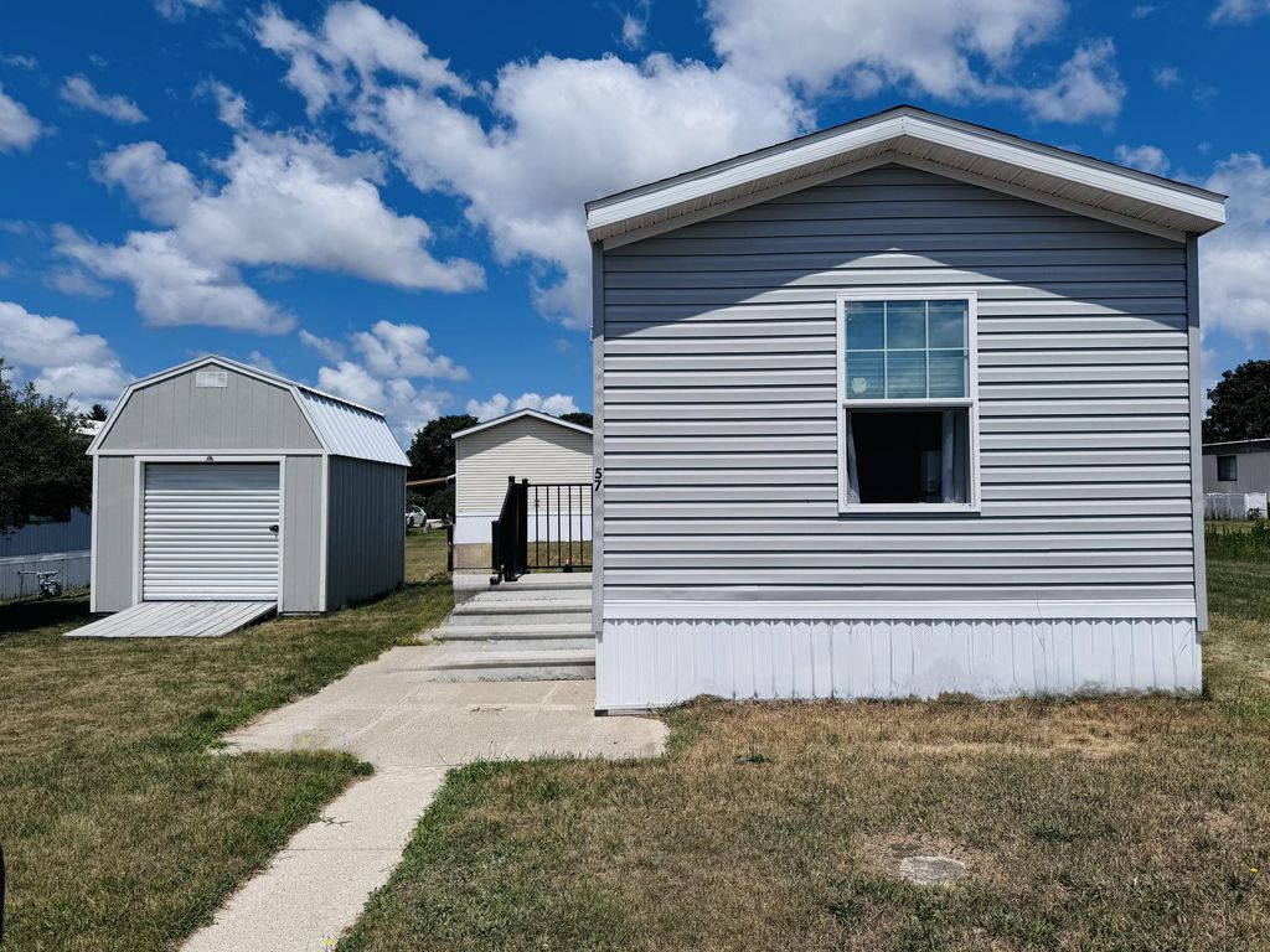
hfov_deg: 71.6
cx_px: 635
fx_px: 881
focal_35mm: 24
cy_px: 476
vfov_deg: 56.8
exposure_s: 1/12346
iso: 80
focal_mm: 6.76
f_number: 1.78
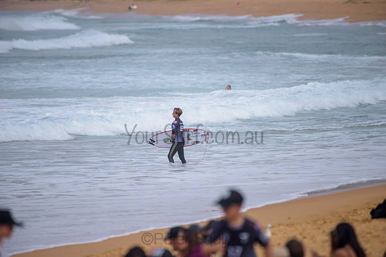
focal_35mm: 500
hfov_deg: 4.1
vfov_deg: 2.8
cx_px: 193
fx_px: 5362
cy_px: 128
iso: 250
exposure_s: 1/2000
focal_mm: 500
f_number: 5.6
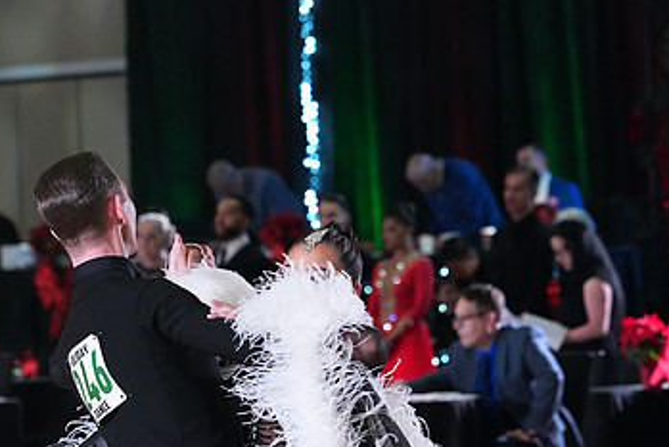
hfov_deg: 8.5
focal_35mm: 241
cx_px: 340
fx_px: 4480
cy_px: 549
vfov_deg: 5.7
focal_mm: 145
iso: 10000
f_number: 5.6
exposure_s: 1/400
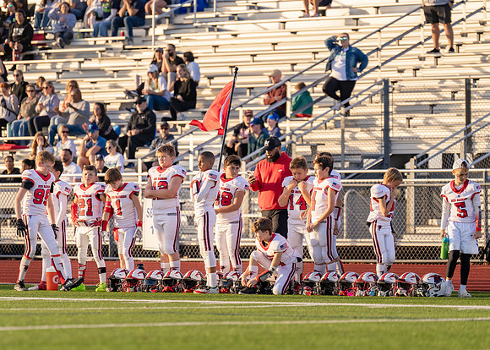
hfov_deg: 7.8
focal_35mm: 257
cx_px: 199
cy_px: 194
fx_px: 3582
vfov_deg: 5.6
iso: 500
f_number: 4
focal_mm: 218
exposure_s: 1/1250
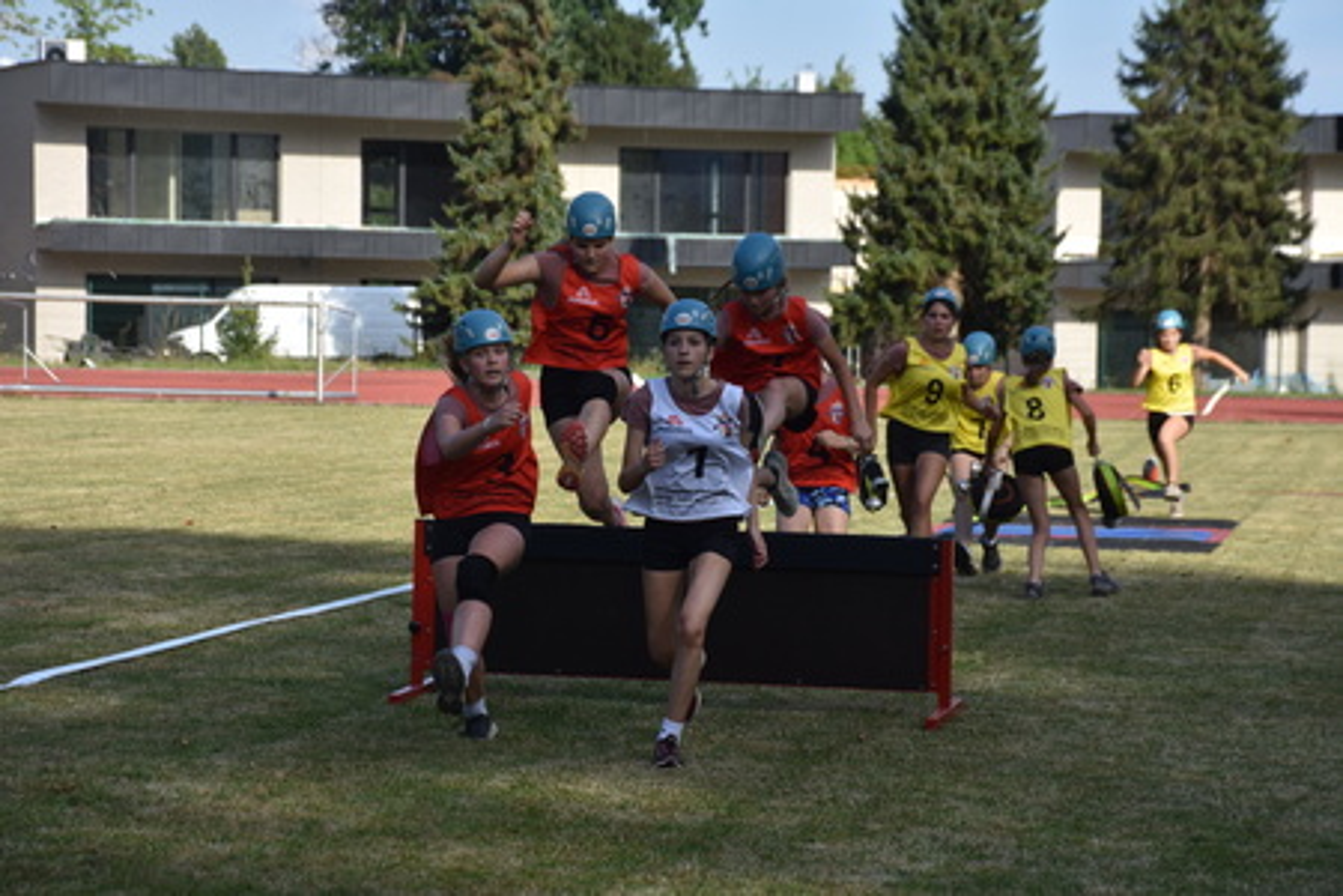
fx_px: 4756
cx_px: 672
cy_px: 448
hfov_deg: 16.1
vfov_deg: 10.8
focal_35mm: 128
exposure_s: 1/500
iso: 250
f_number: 8
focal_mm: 85
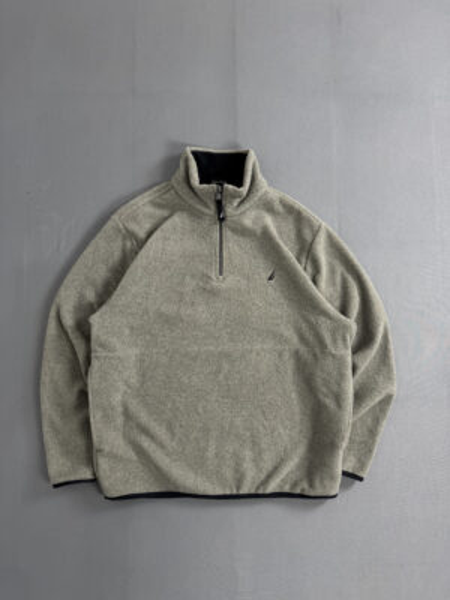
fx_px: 416
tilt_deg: -86.4
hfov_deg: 56.8
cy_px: 300
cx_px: 225
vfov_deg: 71.6
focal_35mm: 24
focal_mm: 6.76
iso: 125
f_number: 1.78
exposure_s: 1/60
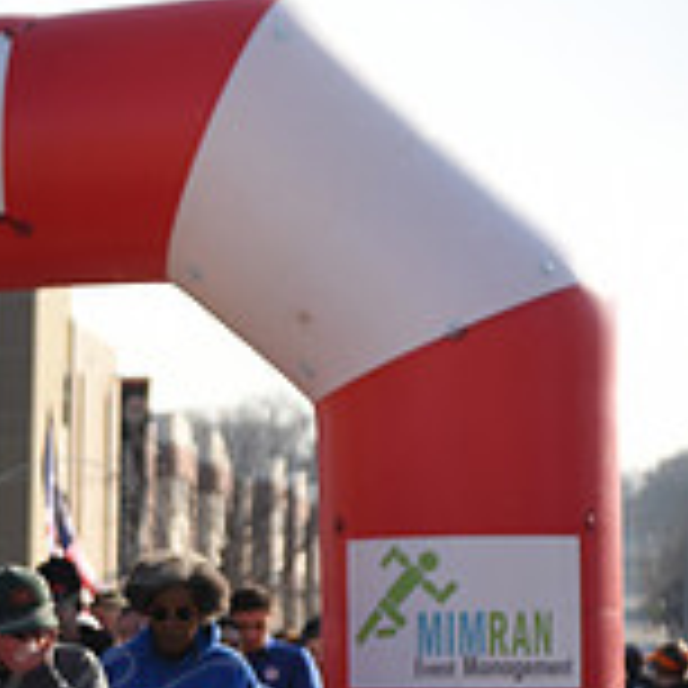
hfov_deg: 9.8
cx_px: -603
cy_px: 749
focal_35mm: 168
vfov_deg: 10.3
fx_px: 3778
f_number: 2.8
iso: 100
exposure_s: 1/1250
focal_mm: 52
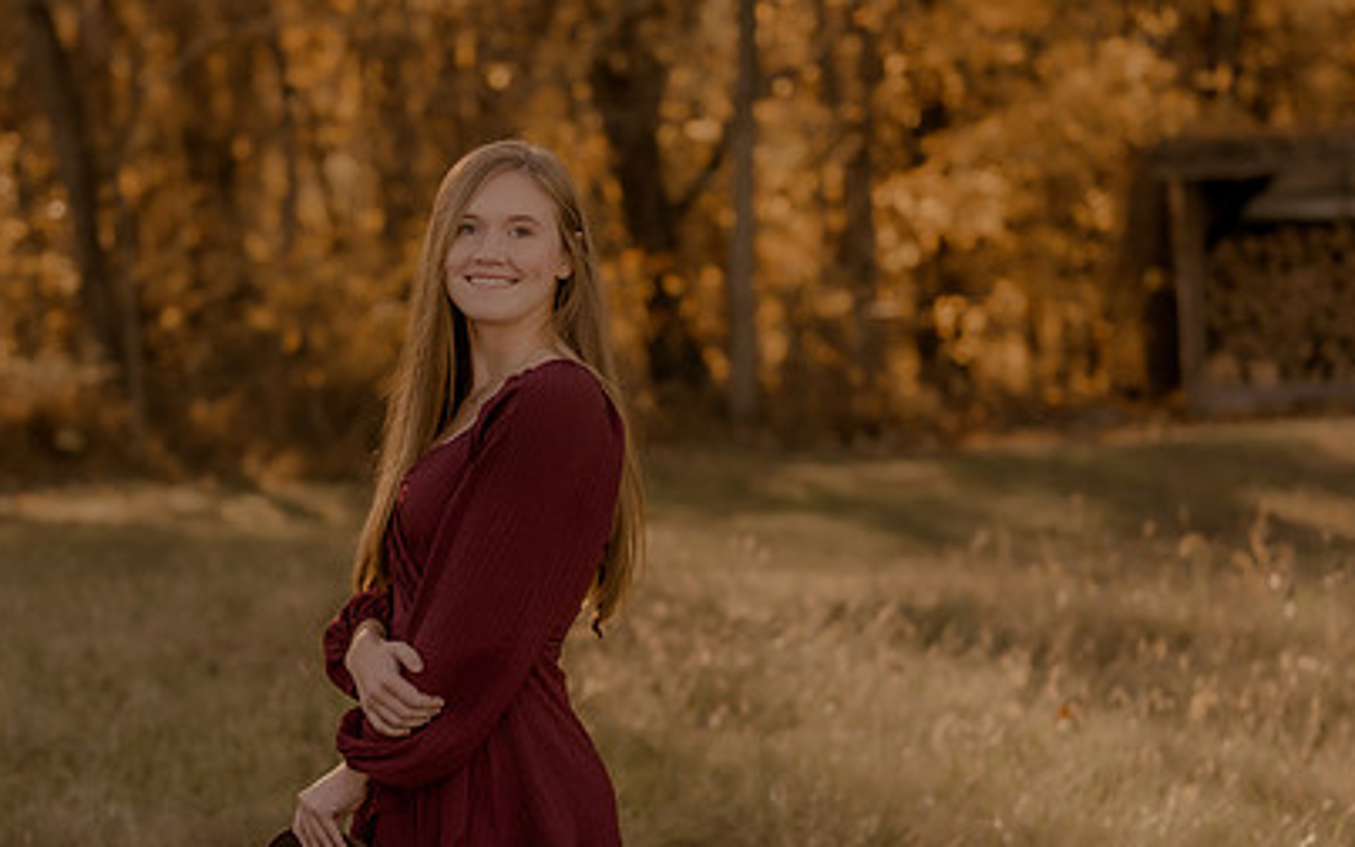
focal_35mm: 110
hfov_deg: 18.9
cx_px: 444
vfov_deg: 11.9
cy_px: 561
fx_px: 4063
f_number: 1.8
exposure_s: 1/800
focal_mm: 50
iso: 250
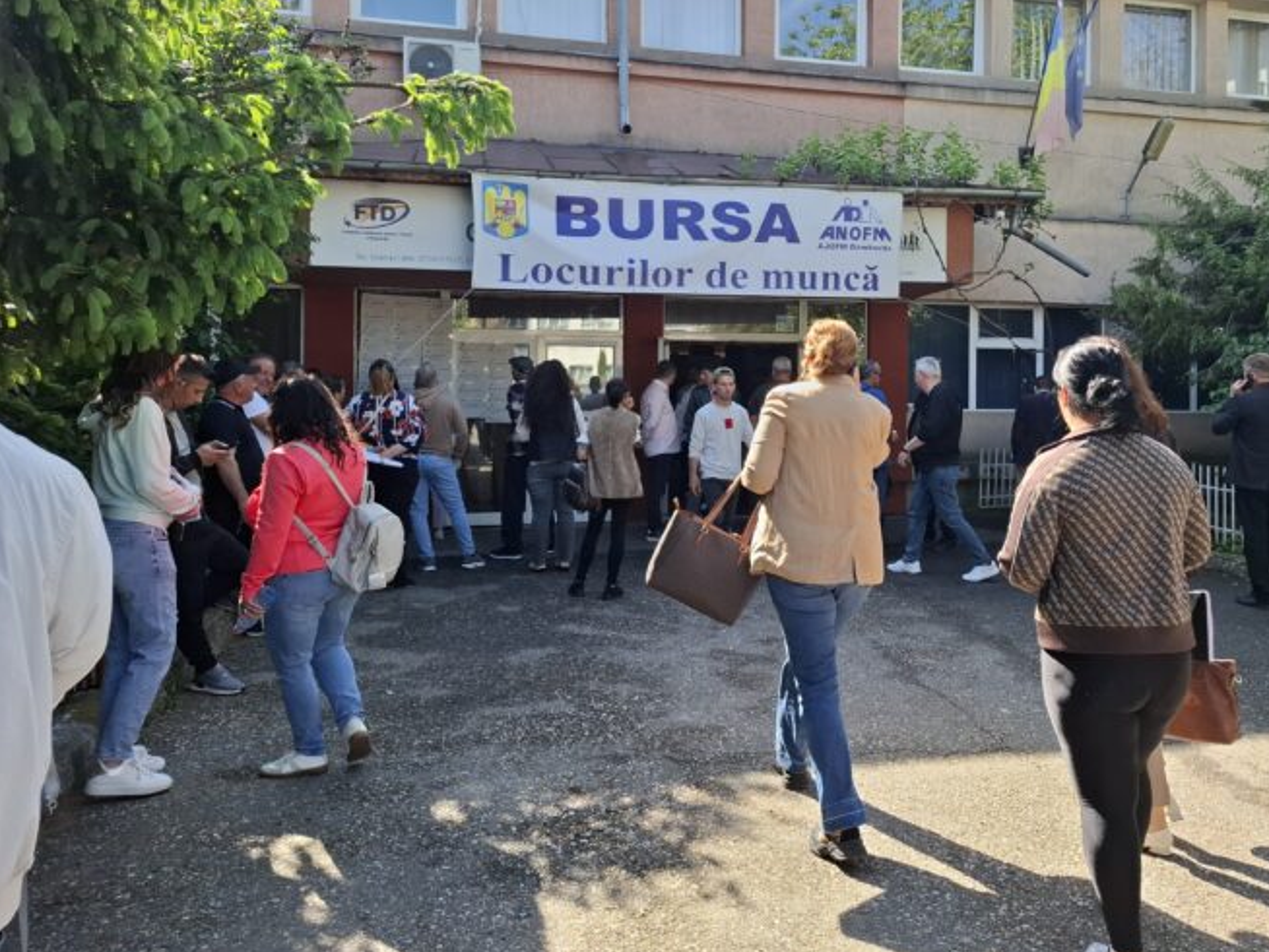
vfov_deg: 51.2
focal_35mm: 27
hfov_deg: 65.0
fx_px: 990
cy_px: 401
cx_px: 726
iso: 50
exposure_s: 1/456
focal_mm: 5.54
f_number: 1.8
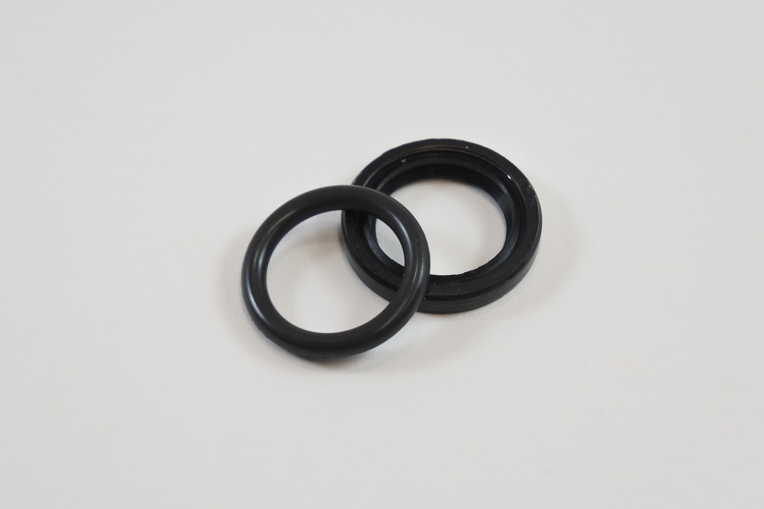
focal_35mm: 81
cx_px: 382
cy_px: 254
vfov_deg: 16.9
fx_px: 1719
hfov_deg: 25.1
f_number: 5.6
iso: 450
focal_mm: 30
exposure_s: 1/125
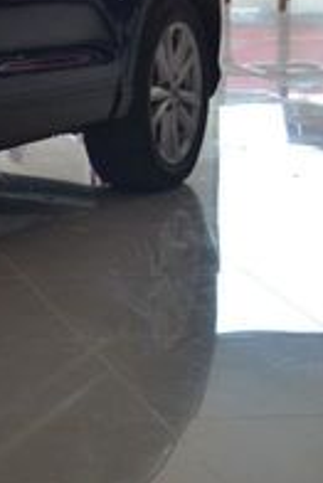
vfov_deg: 14.2
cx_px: -424
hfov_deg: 8.9
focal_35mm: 142
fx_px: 1903
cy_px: -30
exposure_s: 1/400
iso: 500
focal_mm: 29
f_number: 4.5
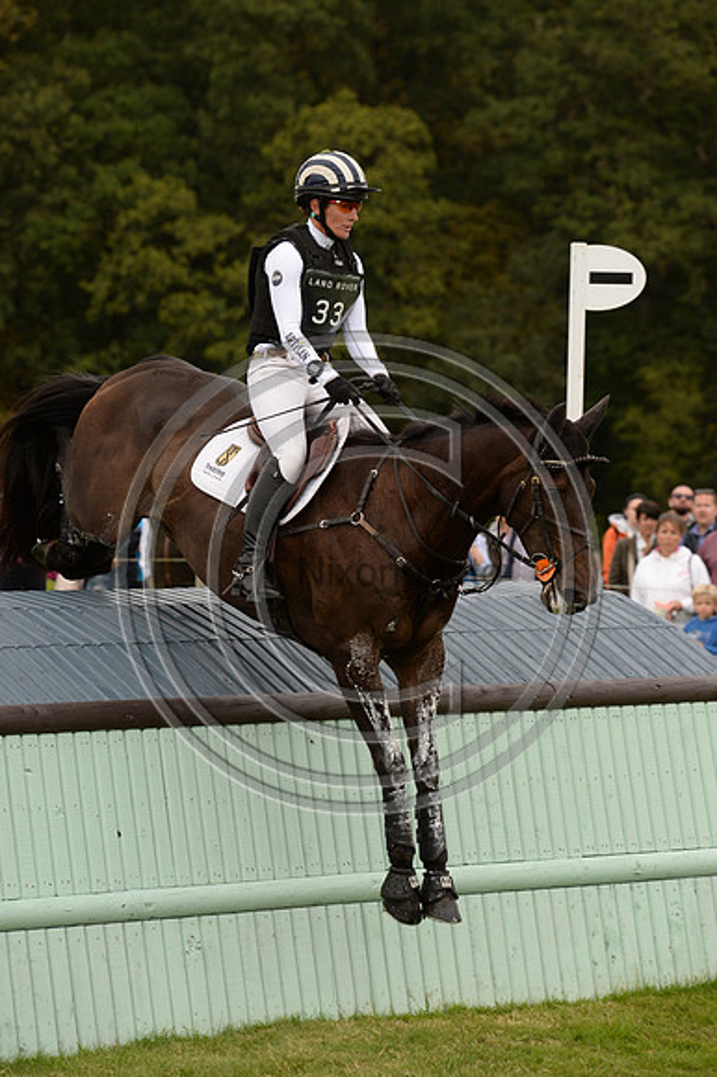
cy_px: 538
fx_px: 6580
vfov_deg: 9.4
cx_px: 358
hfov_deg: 6.2
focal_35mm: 220
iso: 1000
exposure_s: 1/1000
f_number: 7.1
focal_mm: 220
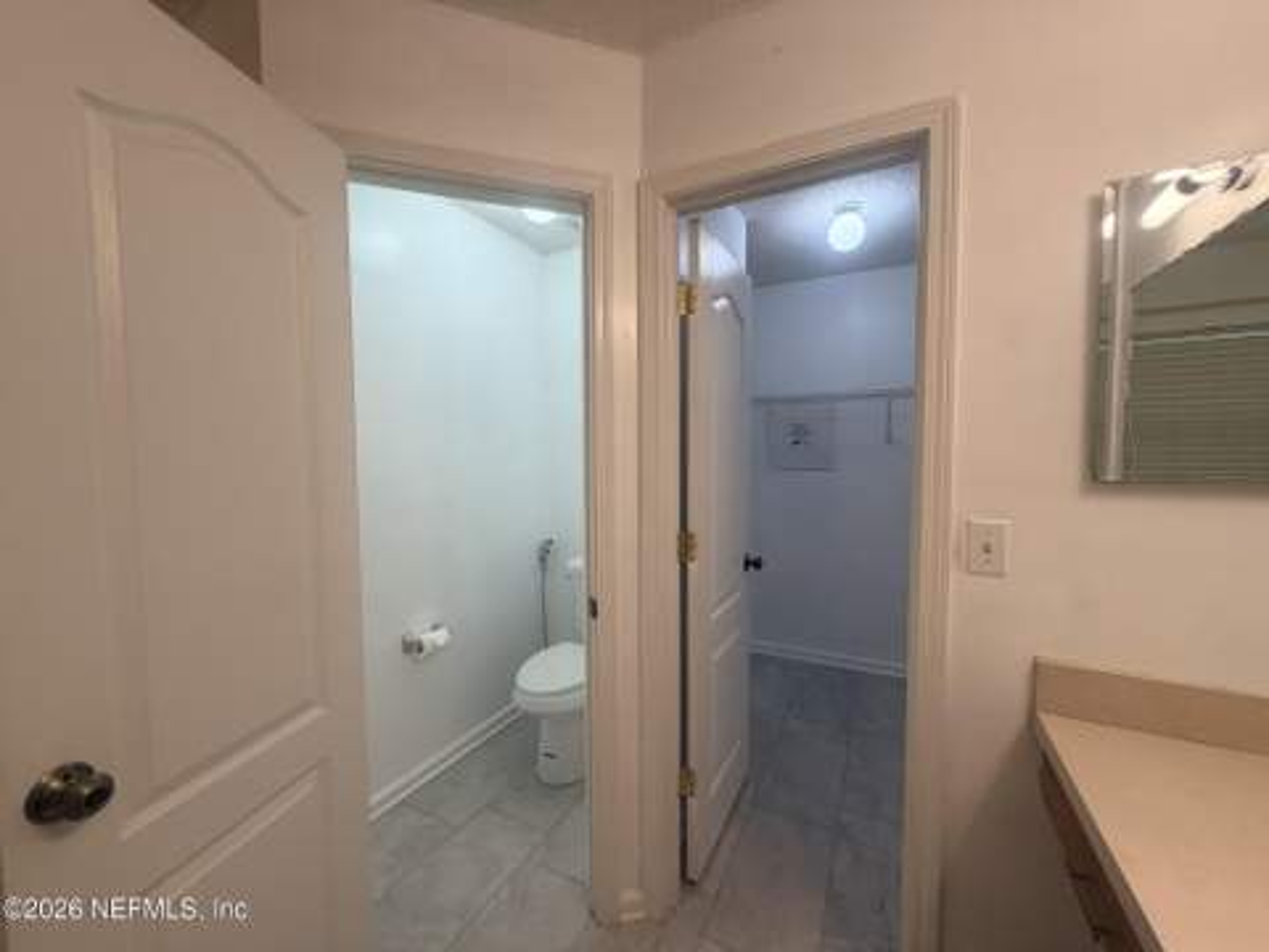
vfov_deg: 85.7
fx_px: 513
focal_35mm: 14
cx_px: 634
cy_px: 476
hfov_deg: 102.1
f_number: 2.2
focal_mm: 2.22
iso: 160
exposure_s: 1/120
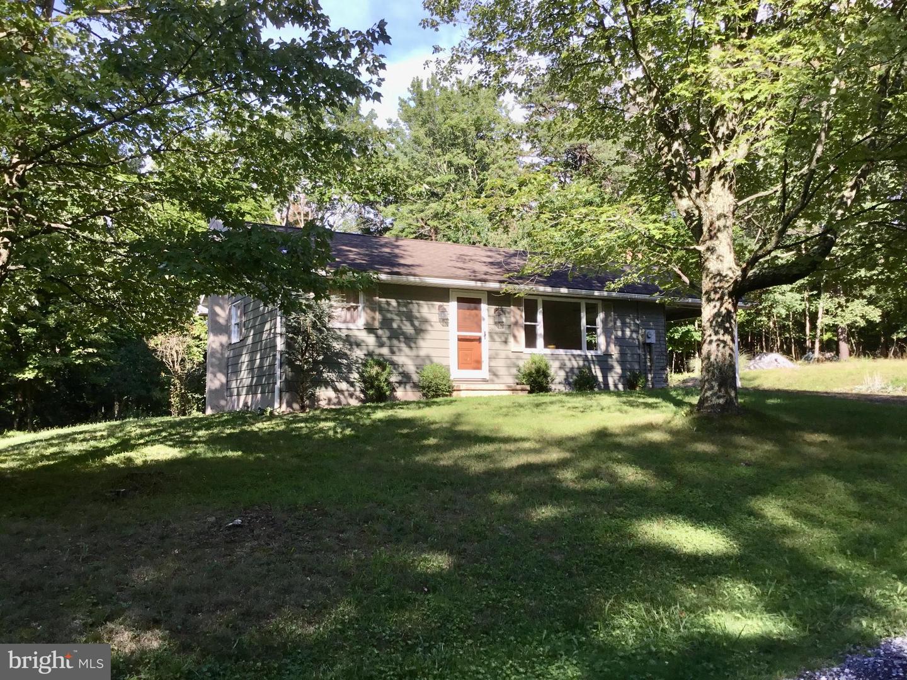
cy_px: 340
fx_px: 812
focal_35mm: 31
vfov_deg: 45.4
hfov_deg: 58.4
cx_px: 454
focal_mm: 3.3
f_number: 2.4
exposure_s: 1/382
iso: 25
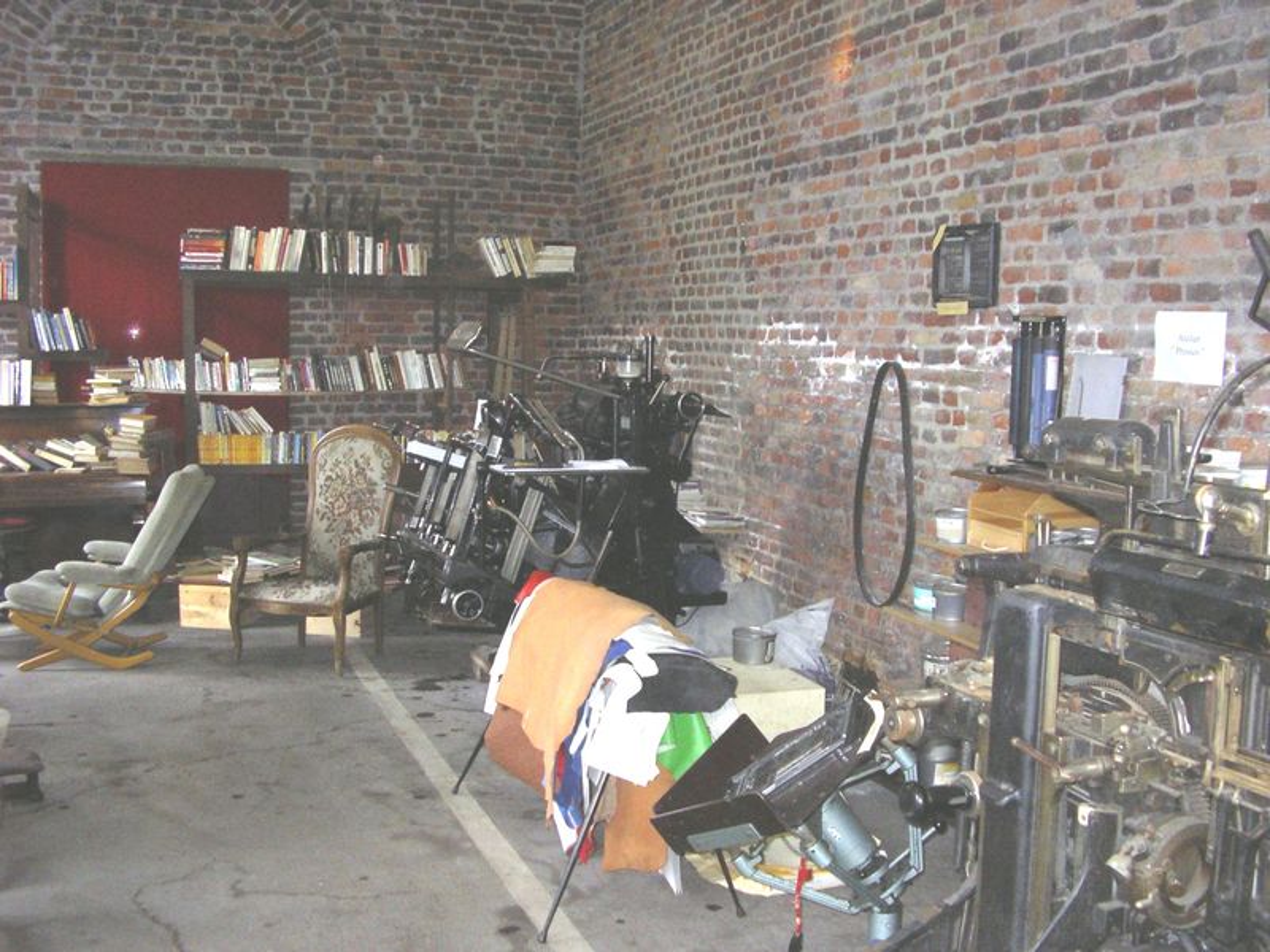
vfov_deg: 37.7
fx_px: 1394
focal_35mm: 38
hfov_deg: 49.0
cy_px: 476
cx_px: 635
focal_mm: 5.8
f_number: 2.9
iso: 200
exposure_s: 1/60
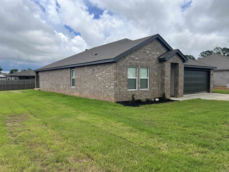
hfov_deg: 67.3
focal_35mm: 26
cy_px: 86
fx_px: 172
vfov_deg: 53.1
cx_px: 114
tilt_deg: -3.2
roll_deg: -0.8
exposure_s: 1/4444
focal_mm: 5.7
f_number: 1.5
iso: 50
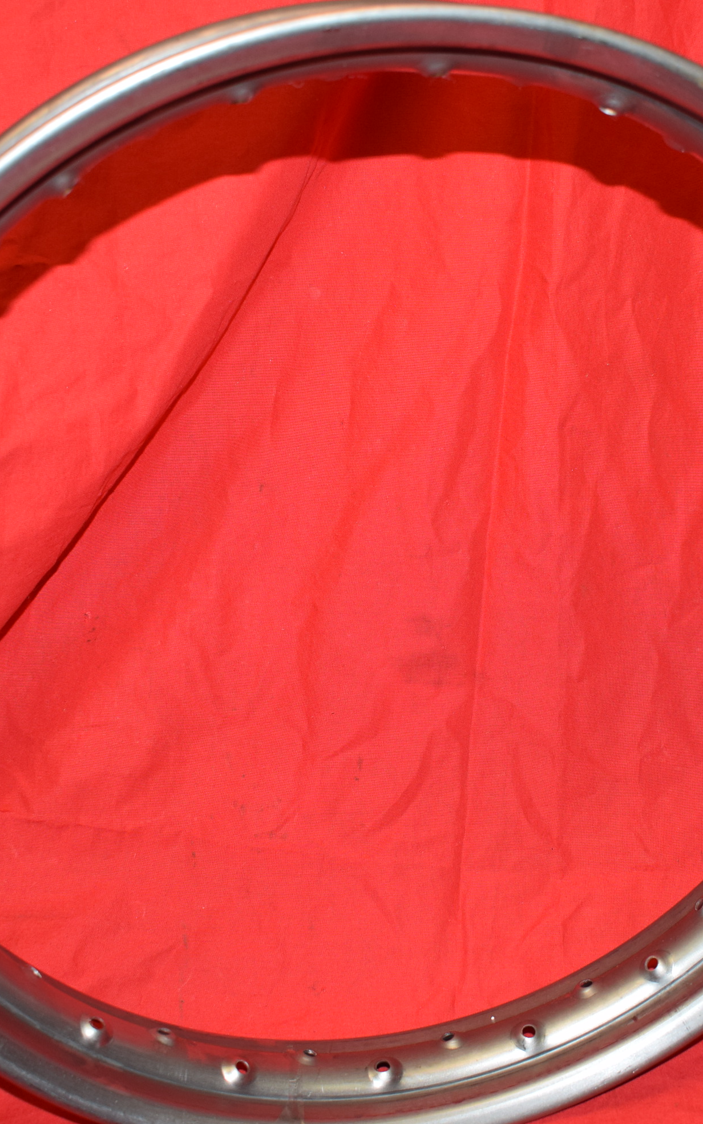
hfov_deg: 26.4
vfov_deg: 41.2
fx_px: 1495
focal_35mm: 49
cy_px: 567
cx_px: 419
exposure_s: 1/200
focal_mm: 21
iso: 400
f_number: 5
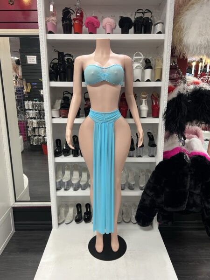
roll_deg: +0.5
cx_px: 105
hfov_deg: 53.1
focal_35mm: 26
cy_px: 140
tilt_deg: -13.4
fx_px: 210
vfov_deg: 67.3
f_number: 1.5
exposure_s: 1/60
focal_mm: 5.7
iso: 125
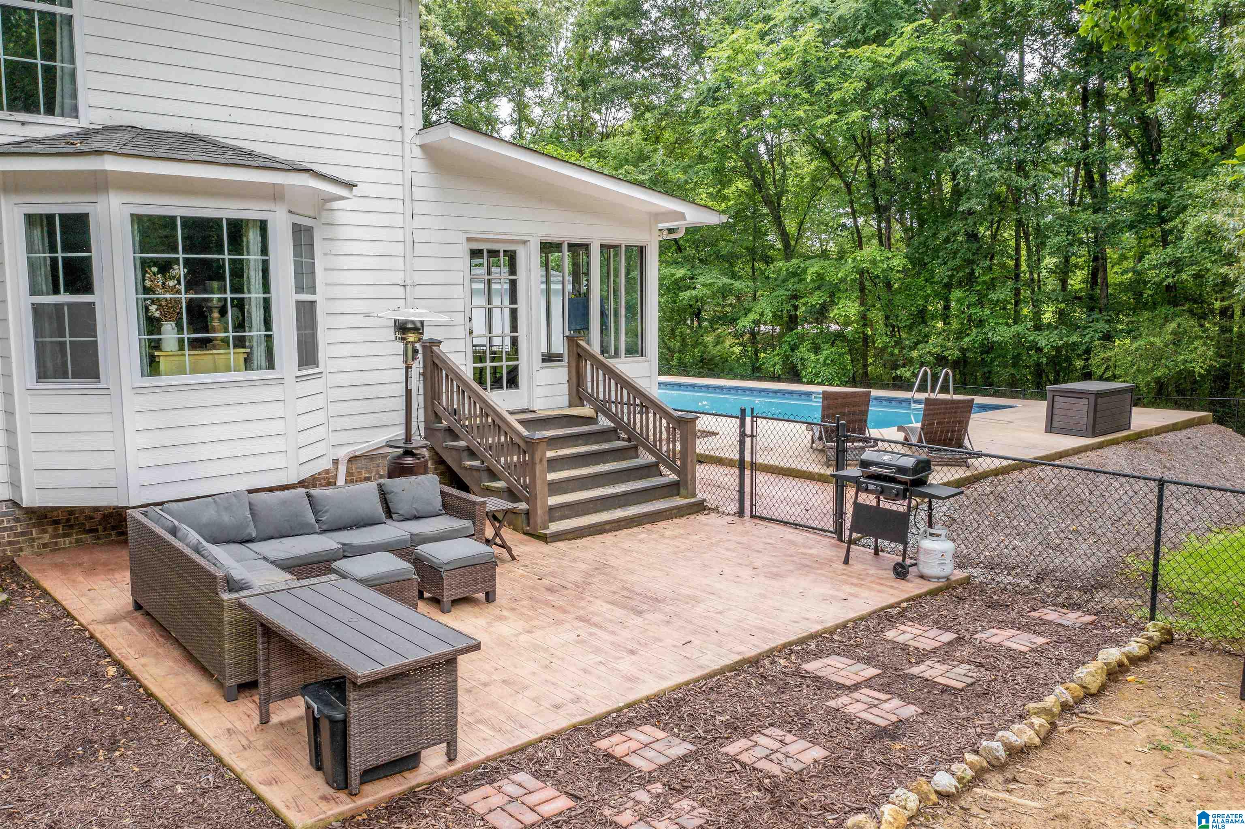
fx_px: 968
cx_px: 622
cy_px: 414
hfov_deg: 65.5
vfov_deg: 46.4
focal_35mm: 28
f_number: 4
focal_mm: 10.26
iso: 100
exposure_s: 1/240
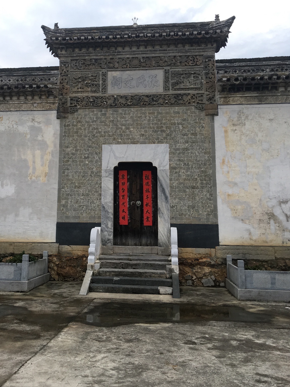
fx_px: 436
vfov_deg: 47.4
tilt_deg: +11.9
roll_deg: -0.8
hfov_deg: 36.5
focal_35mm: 39
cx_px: 101
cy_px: 145
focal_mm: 4.15
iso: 32
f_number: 2.2
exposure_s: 1/33
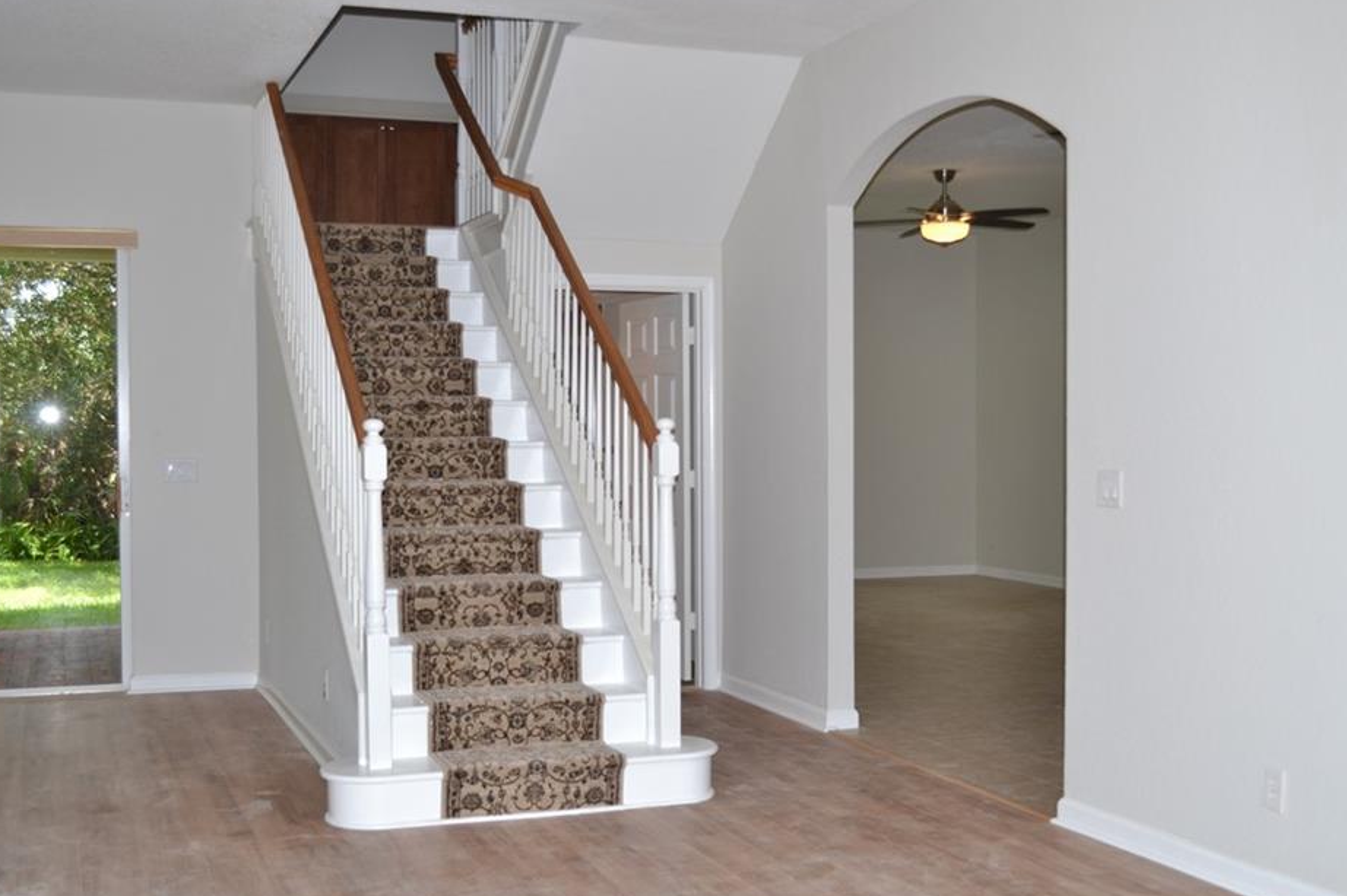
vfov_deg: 33.4
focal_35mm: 40
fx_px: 1496
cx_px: 636
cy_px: 455
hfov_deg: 48.5
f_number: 4.5
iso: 400
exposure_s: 1/200
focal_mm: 24
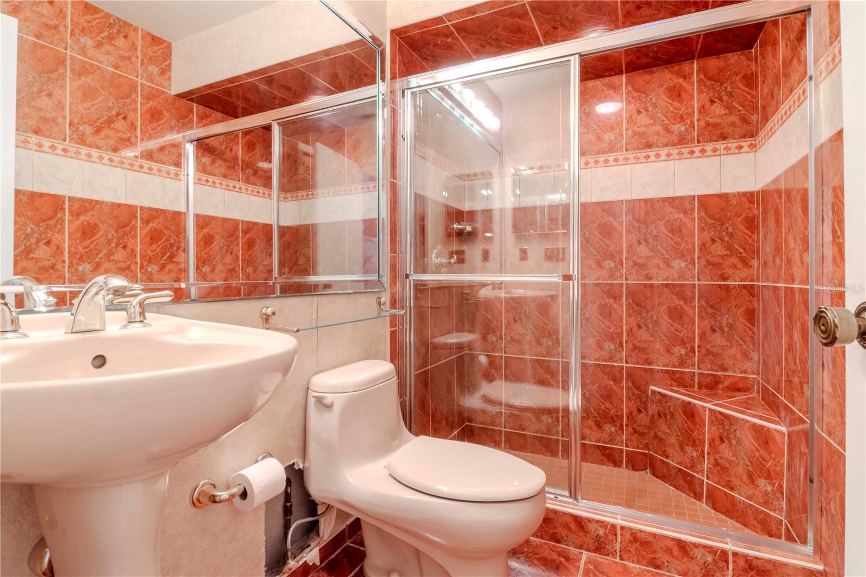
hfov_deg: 95.0
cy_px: 288
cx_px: 433
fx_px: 397
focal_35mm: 16
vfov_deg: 72.0
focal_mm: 11
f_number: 14
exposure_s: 1/1.25
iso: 640
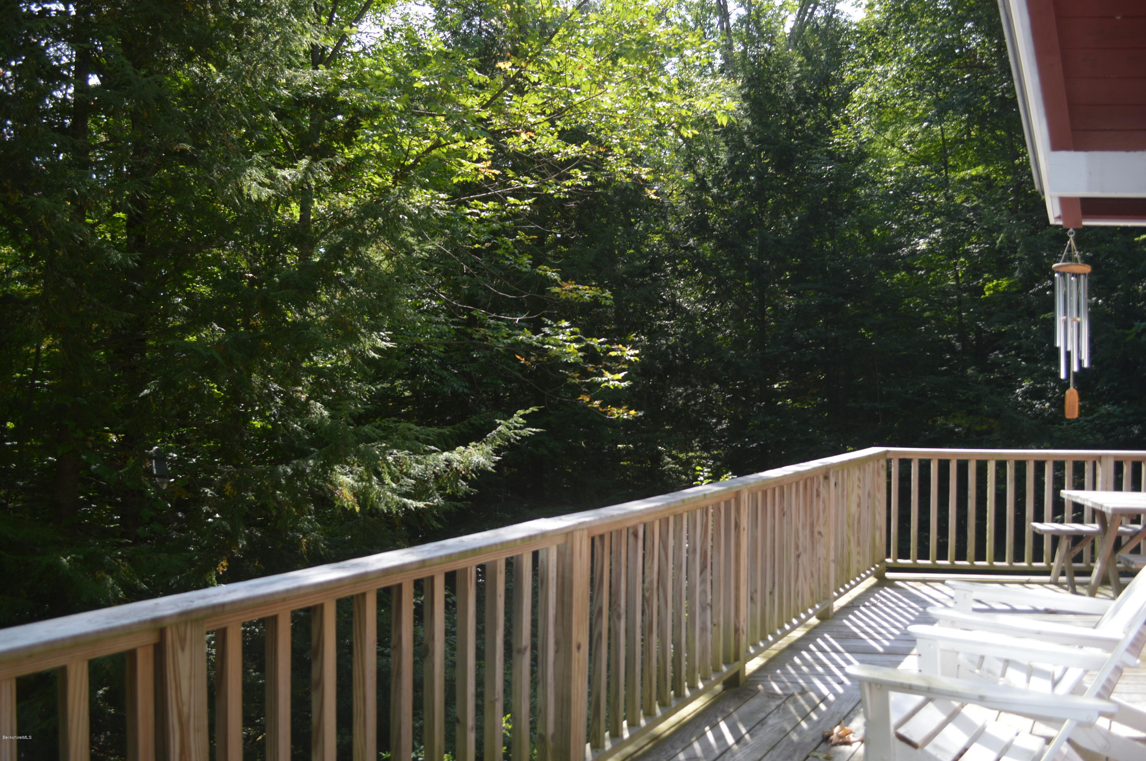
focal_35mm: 30
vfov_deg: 43.5
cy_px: 380
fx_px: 954
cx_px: 573
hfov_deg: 62.0
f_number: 4
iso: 100
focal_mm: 20
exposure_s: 1/200
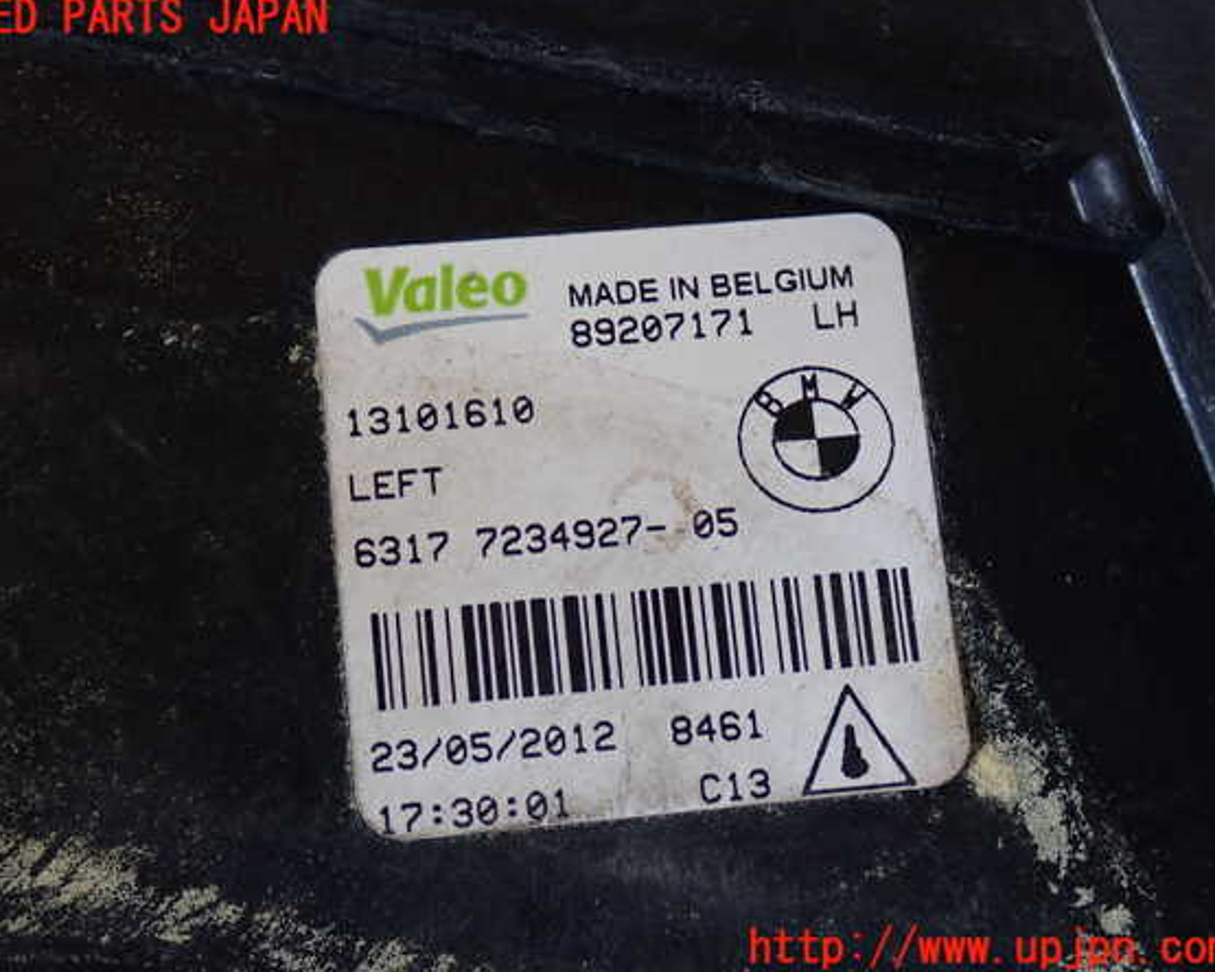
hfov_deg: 33.0
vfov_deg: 26.7
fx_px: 2050
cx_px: 587
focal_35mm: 57
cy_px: 484
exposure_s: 1/50
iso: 400
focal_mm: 9.65
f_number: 3.3
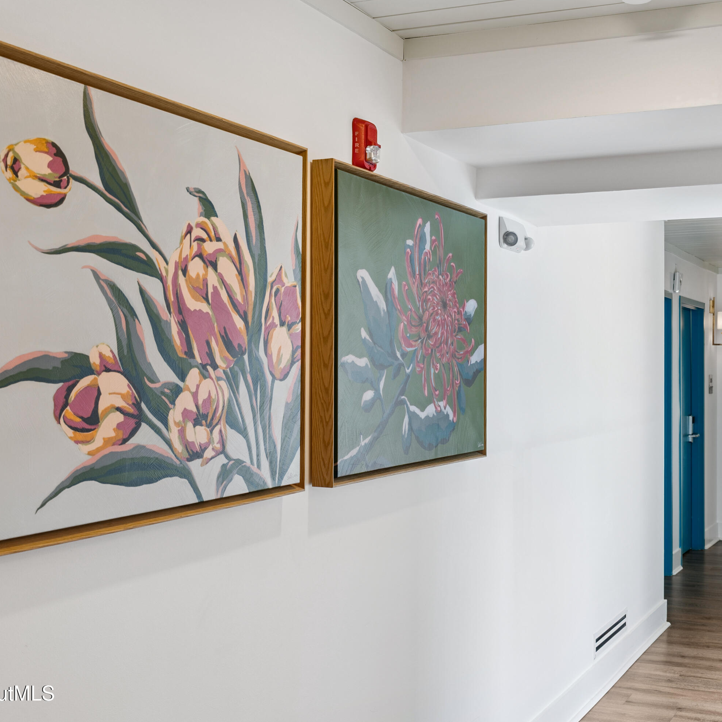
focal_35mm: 45
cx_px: 439
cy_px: 362
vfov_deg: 37.6
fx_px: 1062
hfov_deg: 37.4
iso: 250
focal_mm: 35
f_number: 8
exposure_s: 1/6
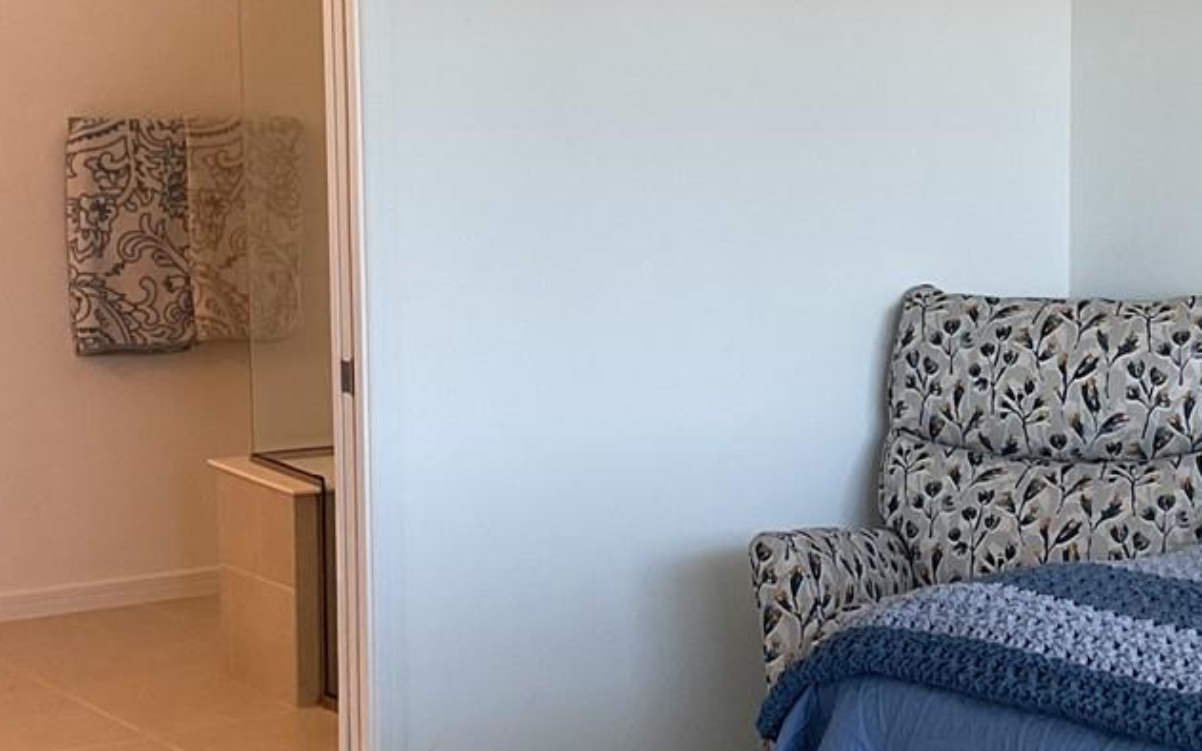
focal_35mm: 78
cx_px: 855
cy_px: 368
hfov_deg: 26.2
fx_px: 2554
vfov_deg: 16.7
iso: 64
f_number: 1.8
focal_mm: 3
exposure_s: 1/120
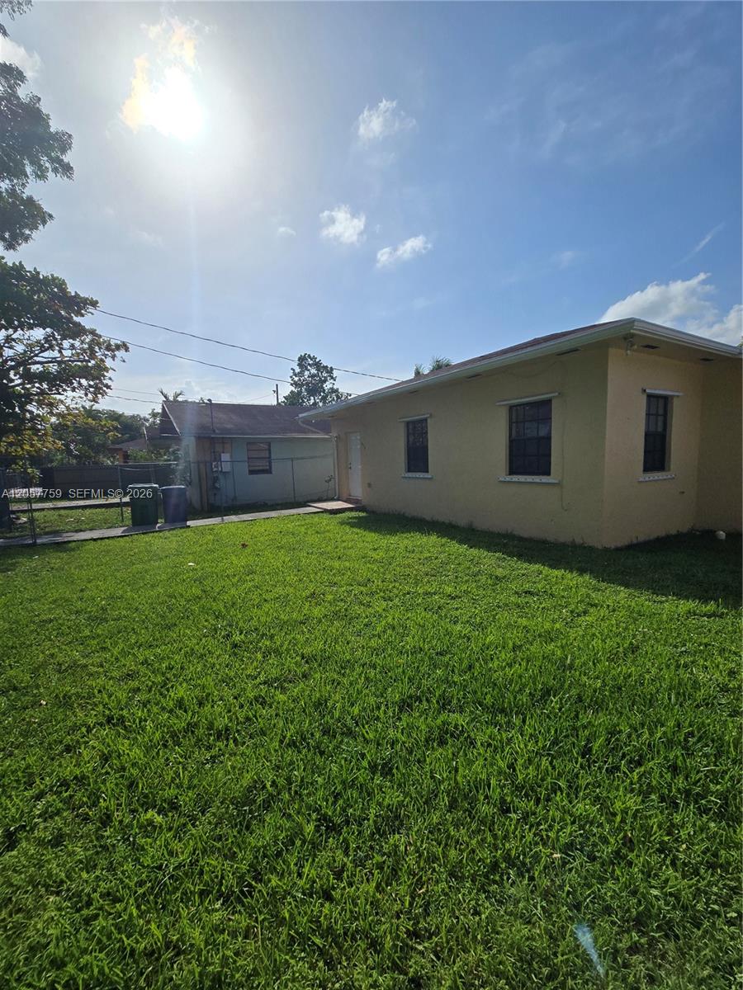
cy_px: 495
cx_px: 372
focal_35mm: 13
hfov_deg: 89.9
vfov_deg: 106.2
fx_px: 372
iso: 50
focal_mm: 2.2
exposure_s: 1/6151
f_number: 2.2
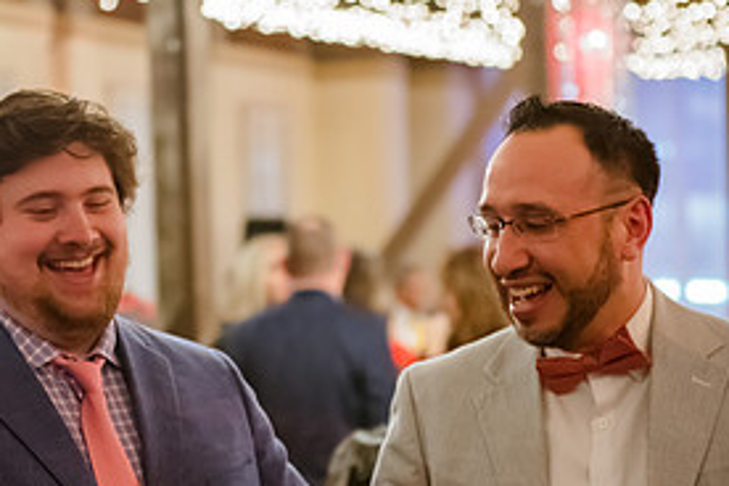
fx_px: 2977
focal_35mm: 147
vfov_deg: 9.3
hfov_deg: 14.0
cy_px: 223
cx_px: 272
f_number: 2.8
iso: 5000
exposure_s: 1/60
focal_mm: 70
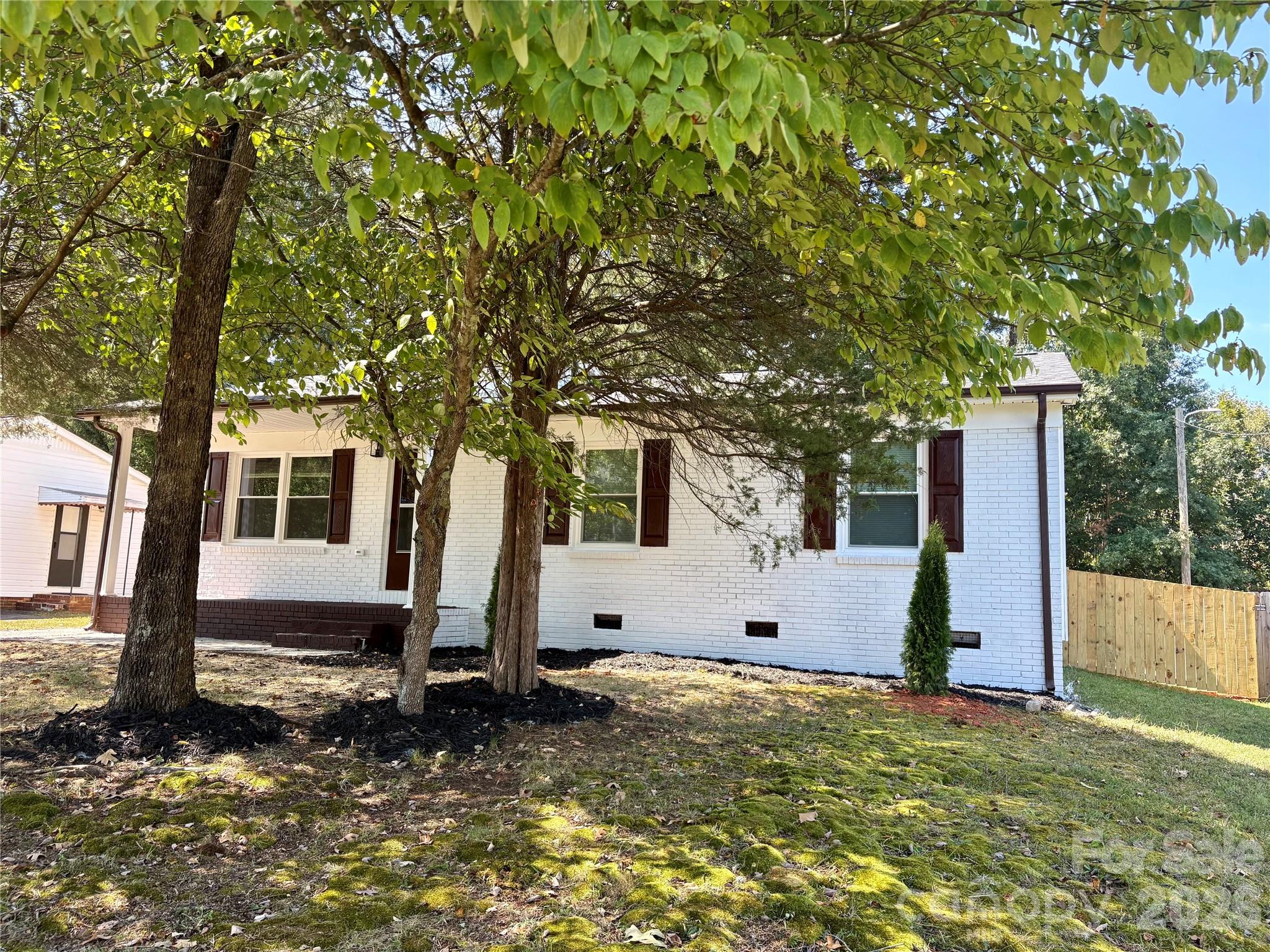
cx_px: 635
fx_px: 954
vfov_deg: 53.1
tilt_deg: +8.2
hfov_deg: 67.3
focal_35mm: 26
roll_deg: -1.5
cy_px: 476
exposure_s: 1/365
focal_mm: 5.96
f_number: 1.6
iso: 50
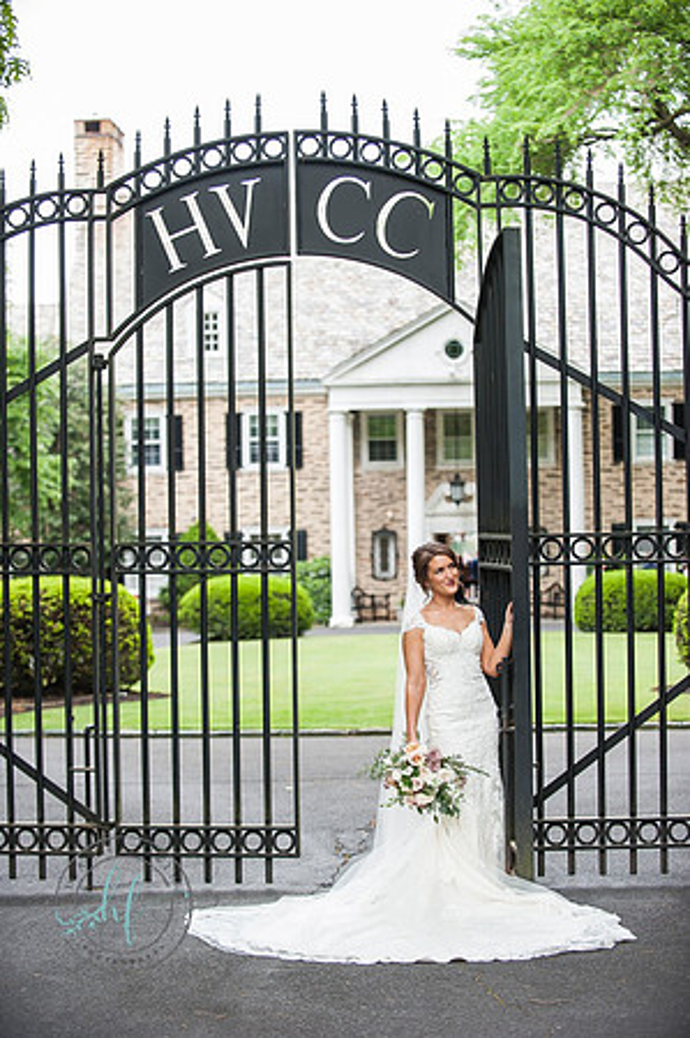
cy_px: 519
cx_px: 345
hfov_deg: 18.1
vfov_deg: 27.0
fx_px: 2161
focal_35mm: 75
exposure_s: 1.04
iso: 800
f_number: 0.92
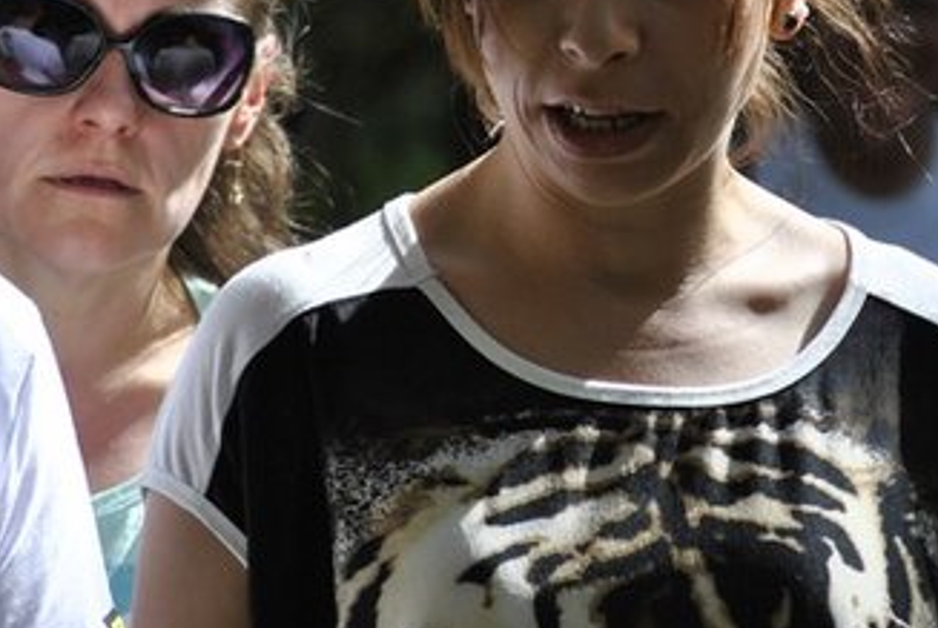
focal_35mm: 328
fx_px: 8558
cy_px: 261
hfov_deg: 6.3
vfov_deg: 4.2
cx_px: 556
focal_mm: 110
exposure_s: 1/500
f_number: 4.5
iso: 220
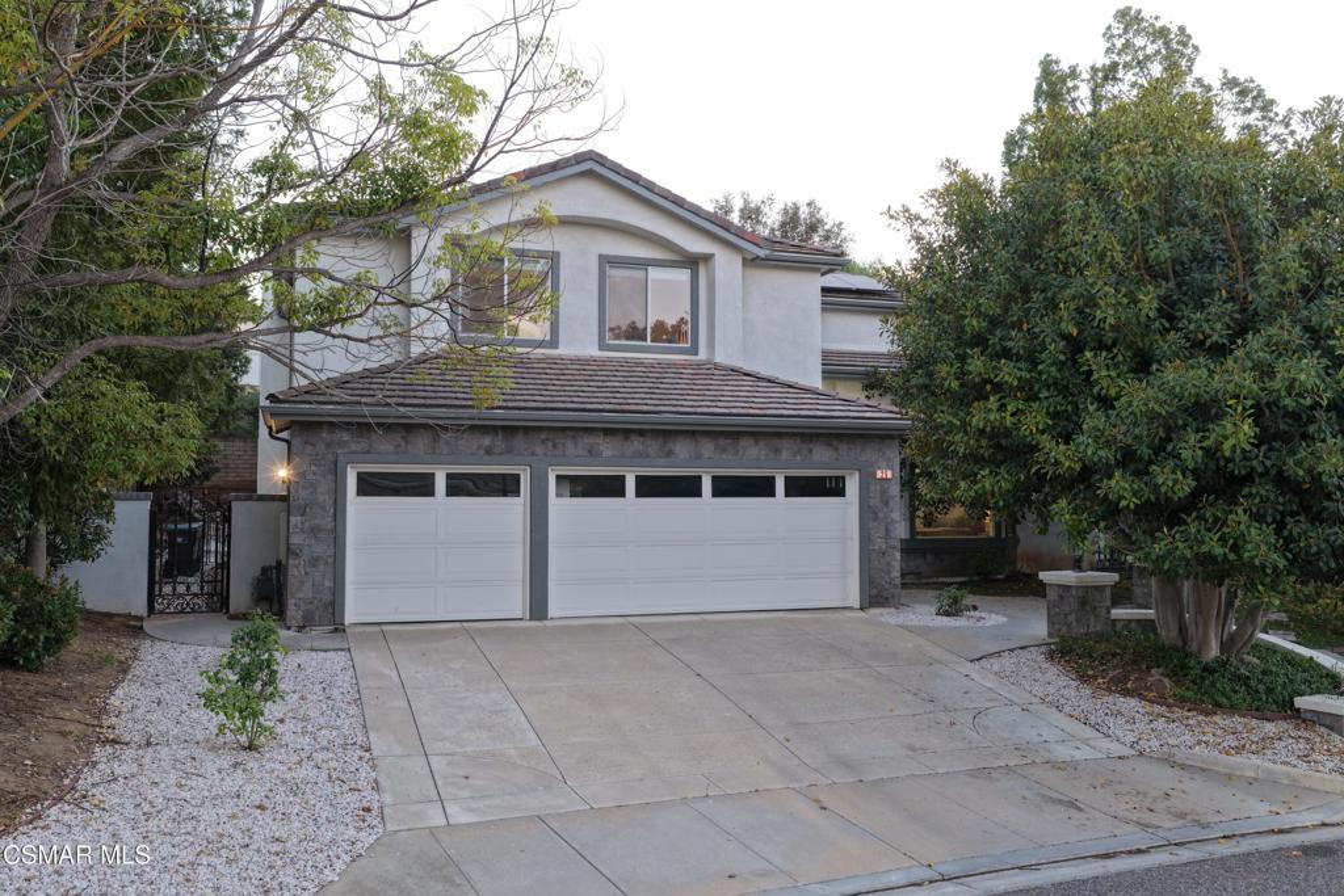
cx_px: 672
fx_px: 1045
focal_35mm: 28
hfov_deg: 65.5
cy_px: 448
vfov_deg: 46.4
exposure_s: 1/15
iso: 200
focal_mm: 14.45
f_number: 2.8
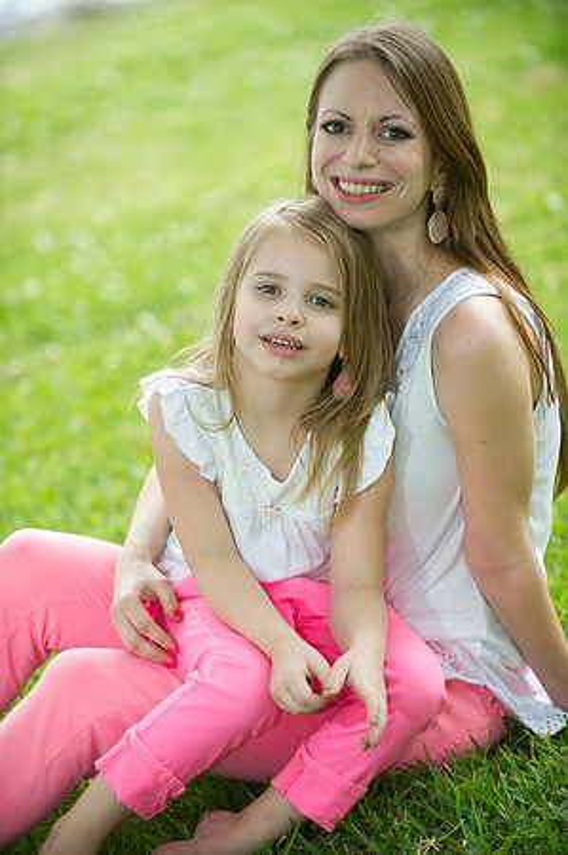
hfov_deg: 10.5
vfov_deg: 15.8
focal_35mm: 130
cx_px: 284
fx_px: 3084
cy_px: 428
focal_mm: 130
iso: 200
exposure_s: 1/200
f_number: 2.8
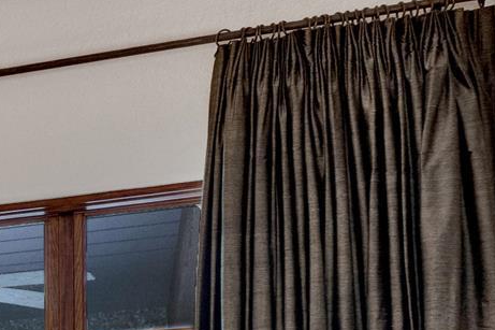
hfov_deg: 12.8
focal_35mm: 100
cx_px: -832
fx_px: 1374
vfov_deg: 12.6
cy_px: 577
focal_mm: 15
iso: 400
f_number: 11
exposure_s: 1/3.33
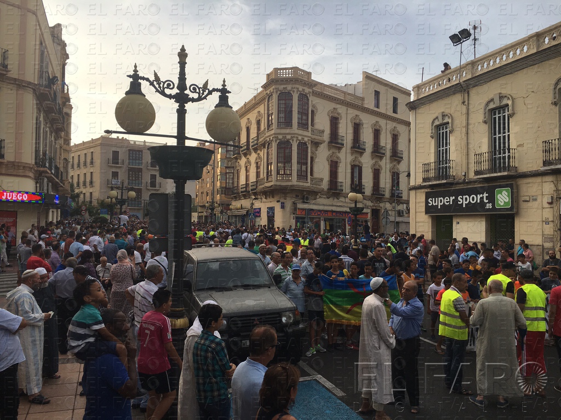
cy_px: 210
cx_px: 280
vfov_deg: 48.2
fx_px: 470
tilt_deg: +2.9
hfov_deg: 61.7
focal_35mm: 29
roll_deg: -1.3
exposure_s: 1/712
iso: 25
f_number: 2.2
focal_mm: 4.15
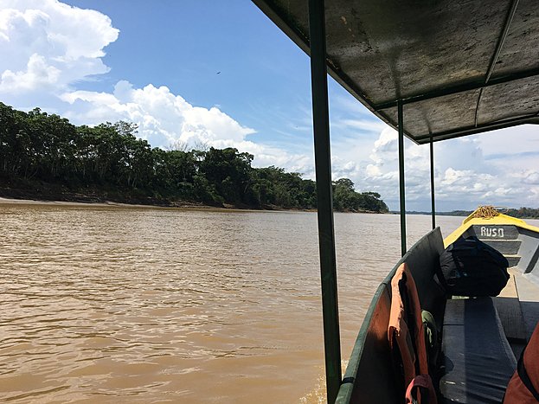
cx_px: 270
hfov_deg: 61.7
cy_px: 202
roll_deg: -2.8
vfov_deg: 48.2
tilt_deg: +0.9
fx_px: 451
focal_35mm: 29
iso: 25
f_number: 2.2
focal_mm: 4.15
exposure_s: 1/2653
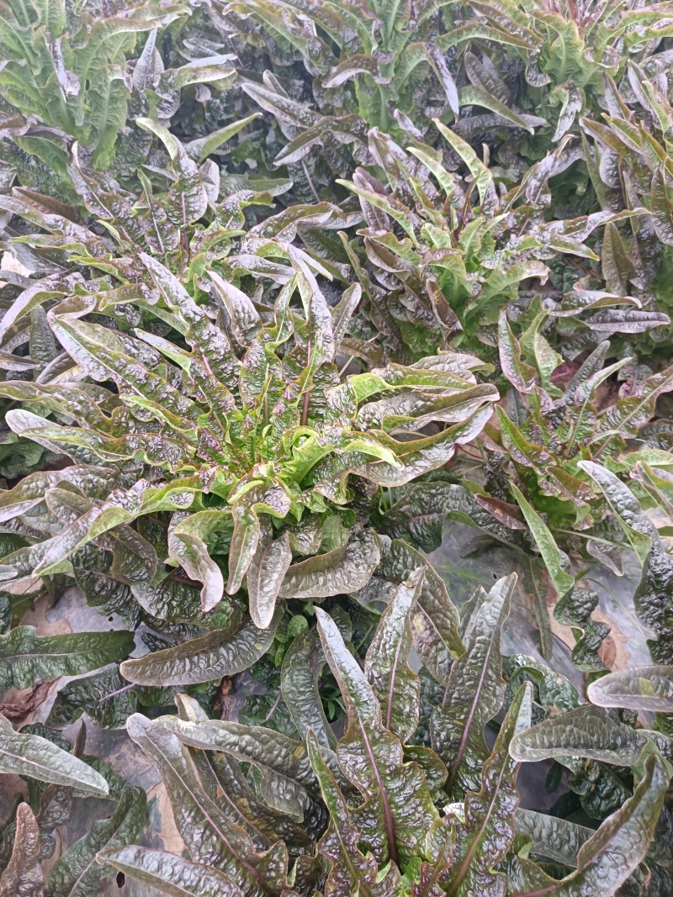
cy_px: 448
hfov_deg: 56.8
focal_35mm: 24
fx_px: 622
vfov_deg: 71.6
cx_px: 336
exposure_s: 1/25
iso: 1312
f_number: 1.75
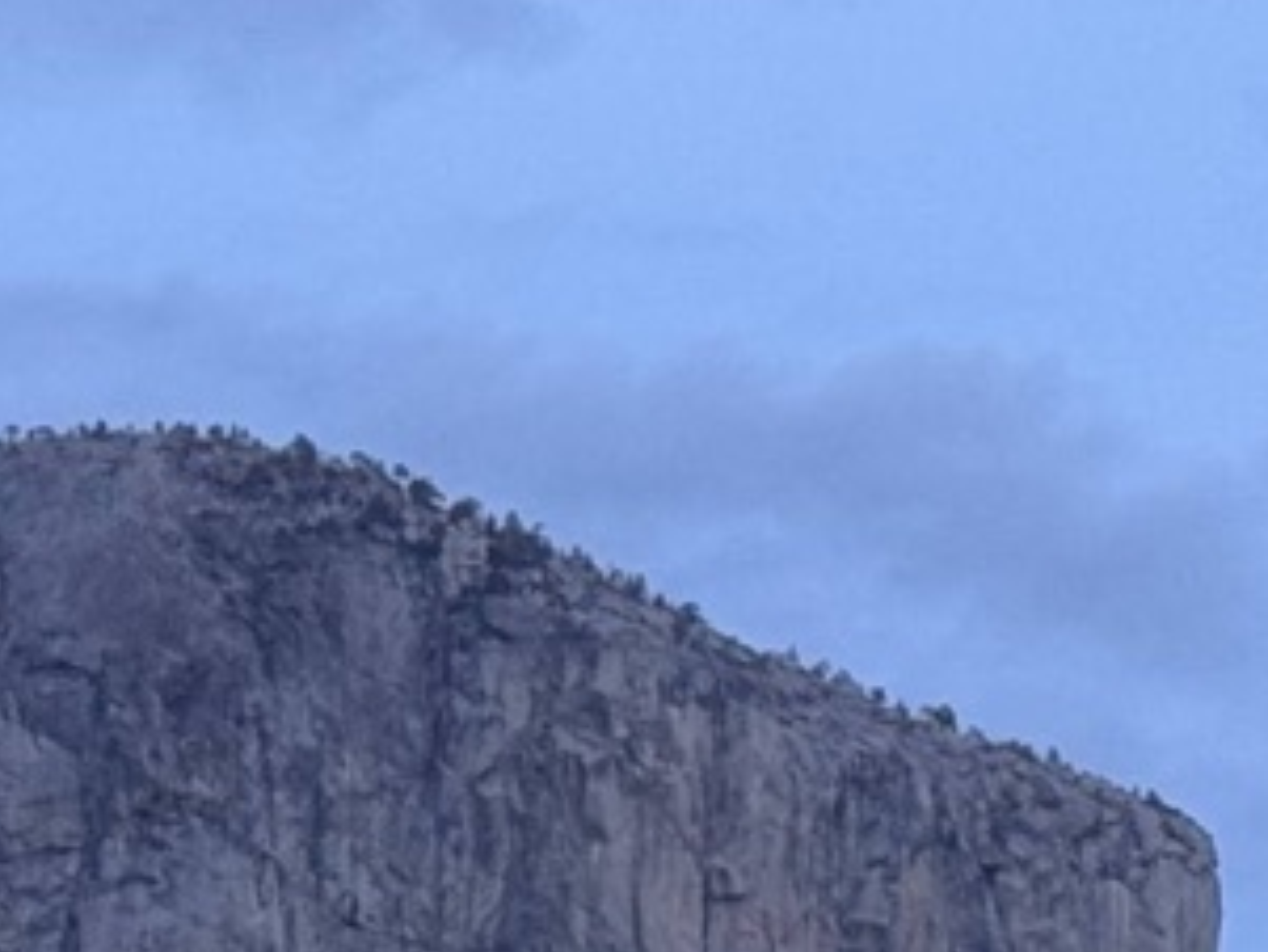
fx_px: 9344
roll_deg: +0.5
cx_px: 2064
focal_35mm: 255
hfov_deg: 7.6
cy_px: 1133
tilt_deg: +9.3
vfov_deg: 5.8
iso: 320
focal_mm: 6.76
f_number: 1.78
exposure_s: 1/40
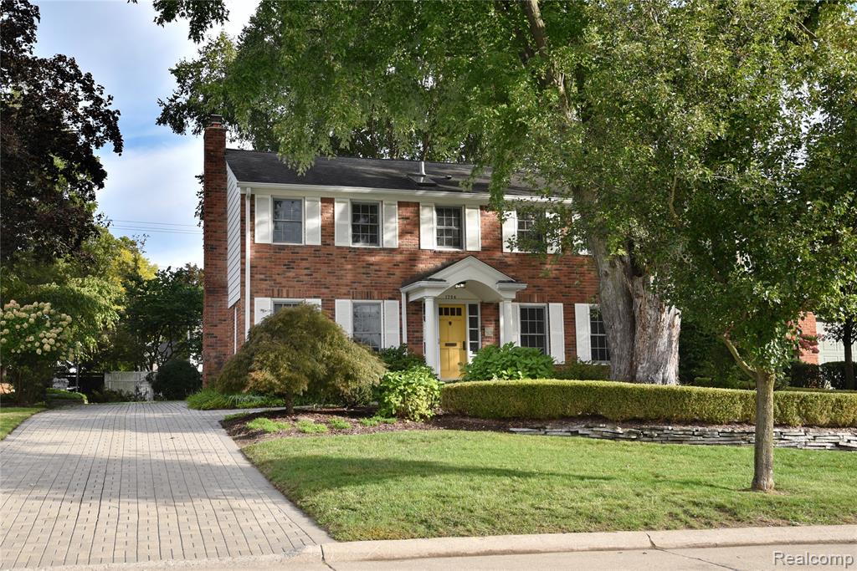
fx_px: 762
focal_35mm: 32
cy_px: 286
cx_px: 428
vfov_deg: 41.1
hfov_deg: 58.7
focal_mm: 32
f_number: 7.1
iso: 125
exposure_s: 1/200
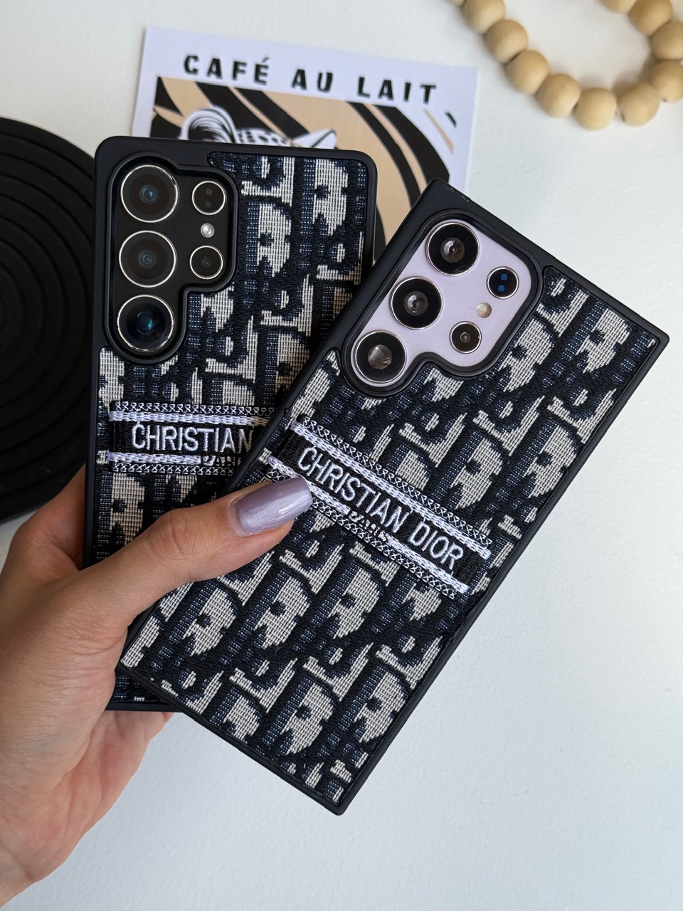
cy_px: 456
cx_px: 342
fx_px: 1263
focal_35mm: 48
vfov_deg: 39.7
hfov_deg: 30.3
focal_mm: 6.76
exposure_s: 1/1203
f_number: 1.78
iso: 64
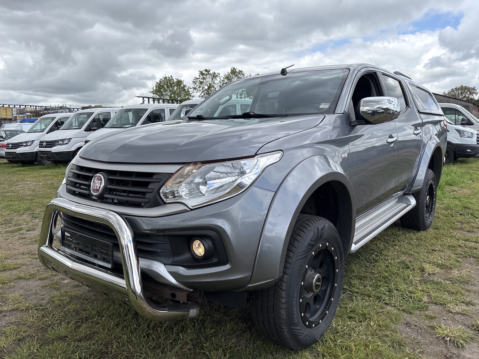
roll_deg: +0.9
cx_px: 240
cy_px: 180
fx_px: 360
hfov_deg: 67.3
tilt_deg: -8.3
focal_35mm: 26
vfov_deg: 53.1
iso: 50
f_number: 1.6
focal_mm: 5.96
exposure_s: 1/1783
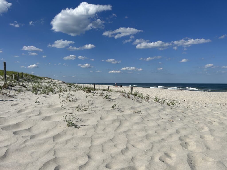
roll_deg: -0.3
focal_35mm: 26
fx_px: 170
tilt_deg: -0.8
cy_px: 85
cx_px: 114
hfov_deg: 67.3
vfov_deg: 53.1
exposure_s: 1/11364
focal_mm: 5.7
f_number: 1.5
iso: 50
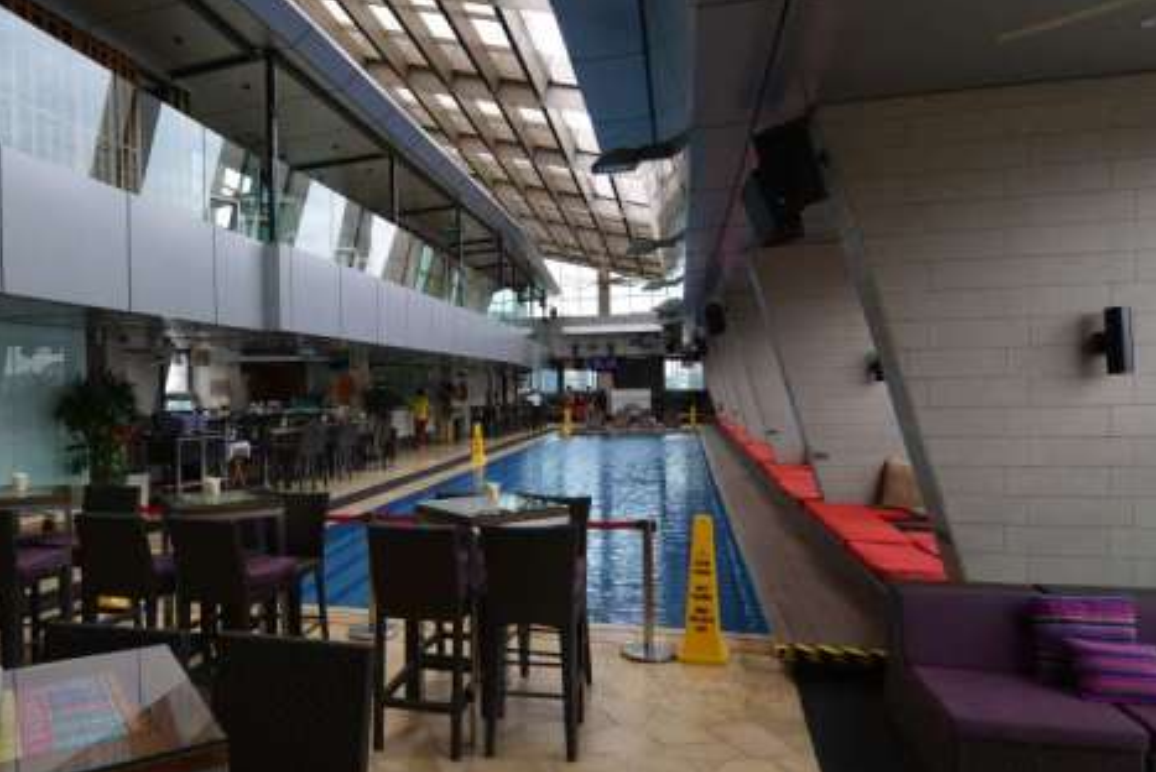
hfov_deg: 73.0
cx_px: 468
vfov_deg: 53.2
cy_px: 413
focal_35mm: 24
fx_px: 771
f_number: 5.6
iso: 100
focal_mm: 14
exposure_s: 1/125
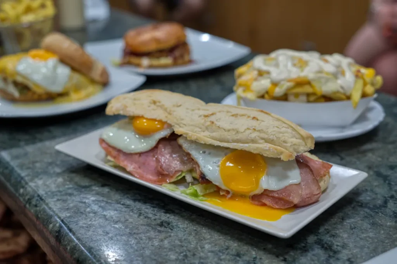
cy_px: 132
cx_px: 198
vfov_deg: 27.0
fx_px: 551
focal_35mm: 50
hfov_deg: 39.6
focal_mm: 50
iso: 800
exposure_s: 1/200
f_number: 3.5
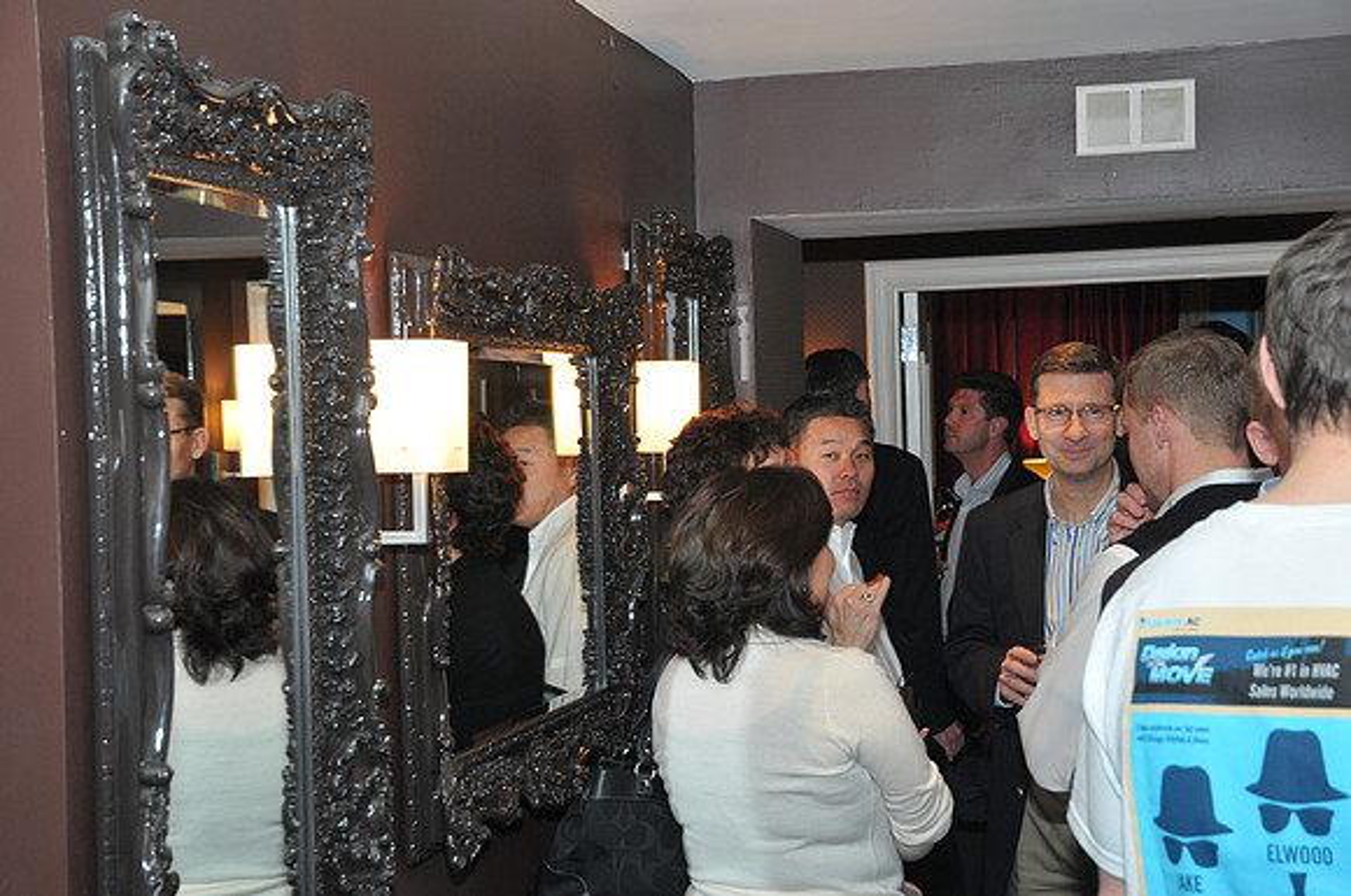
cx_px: 676
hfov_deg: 33.4
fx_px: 2249
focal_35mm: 60
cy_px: 448
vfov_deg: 22.6
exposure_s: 1/40
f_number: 5.6
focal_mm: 40
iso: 640
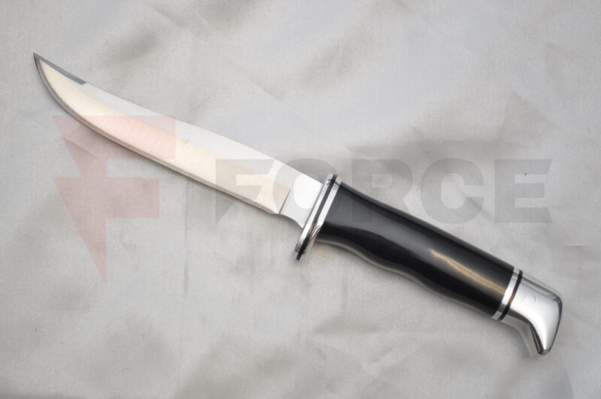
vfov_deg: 16.5
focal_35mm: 82
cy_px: 200
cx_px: 300
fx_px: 1375
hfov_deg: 24.7
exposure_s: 1/100
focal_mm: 55
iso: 400
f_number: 5.6
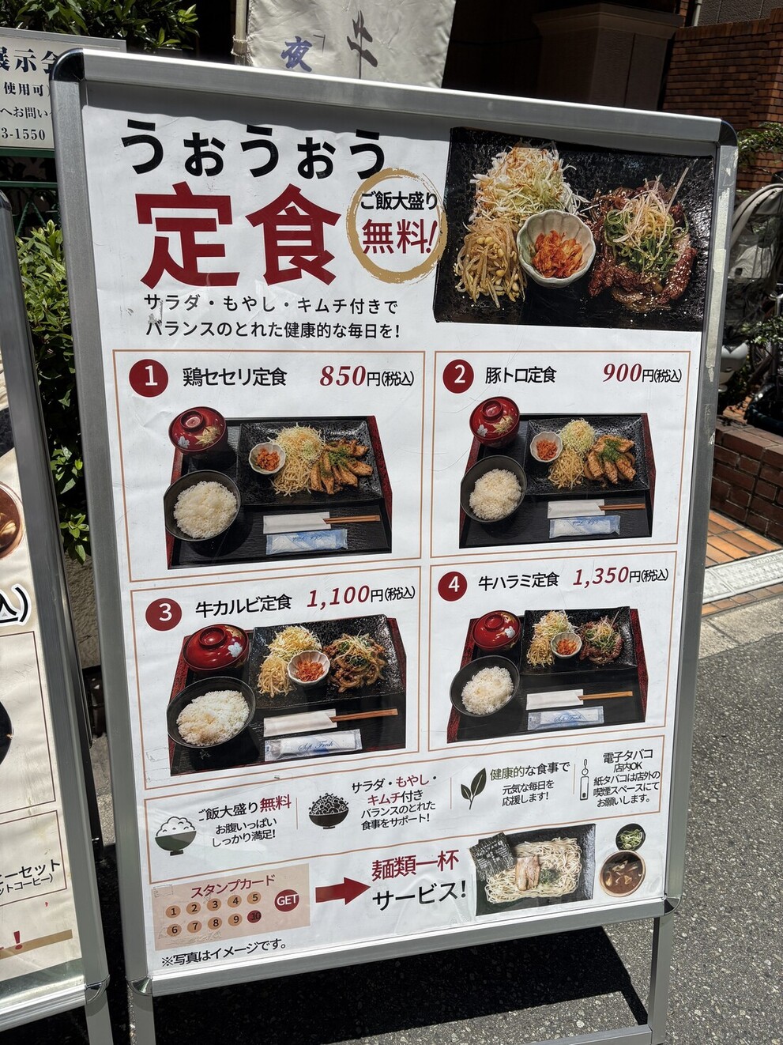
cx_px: 392
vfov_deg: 67.3
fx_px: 784
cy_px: 522
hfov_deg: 53.0
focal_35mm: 26
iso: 50
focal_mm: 5.96
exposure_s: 1/5814
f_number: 1.6
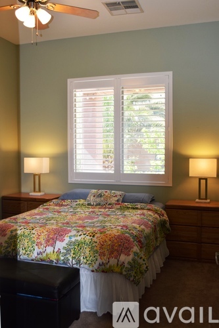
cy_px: 164
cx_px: 110
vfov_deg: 53.1
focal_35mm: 36
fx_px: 329
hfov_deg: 36.8
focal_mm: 24
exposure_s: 1/125
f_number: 5.6
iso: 640
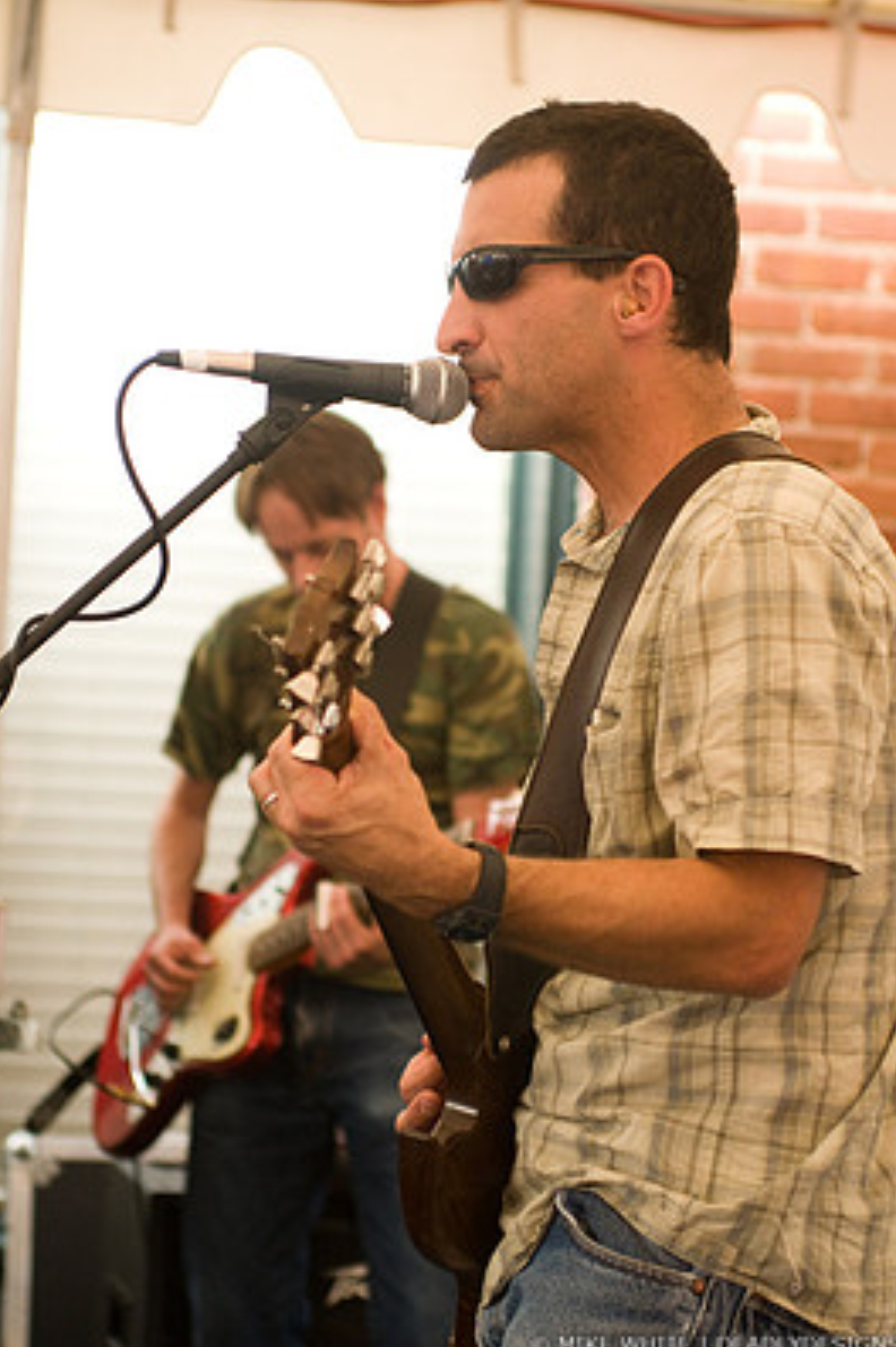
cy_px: 597
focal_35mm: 119
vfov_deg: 17.2
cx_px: 460
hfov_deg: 11.5
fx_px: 4450
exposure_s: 1/250
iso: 640
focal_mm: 70
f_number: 3.2
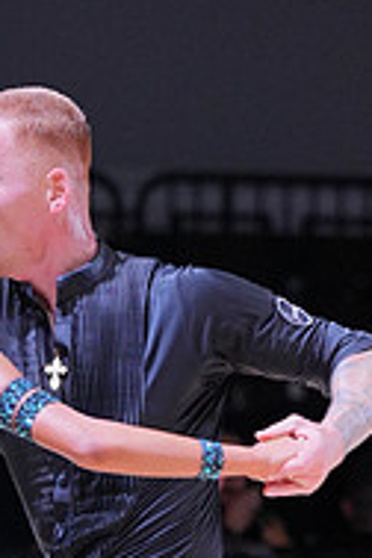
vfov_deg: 3.4
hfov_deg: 2.2
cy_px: 794
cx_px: -105
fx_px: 9501
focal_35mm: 613
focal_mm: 200
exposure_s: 1/320
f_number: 5.6
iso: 2000
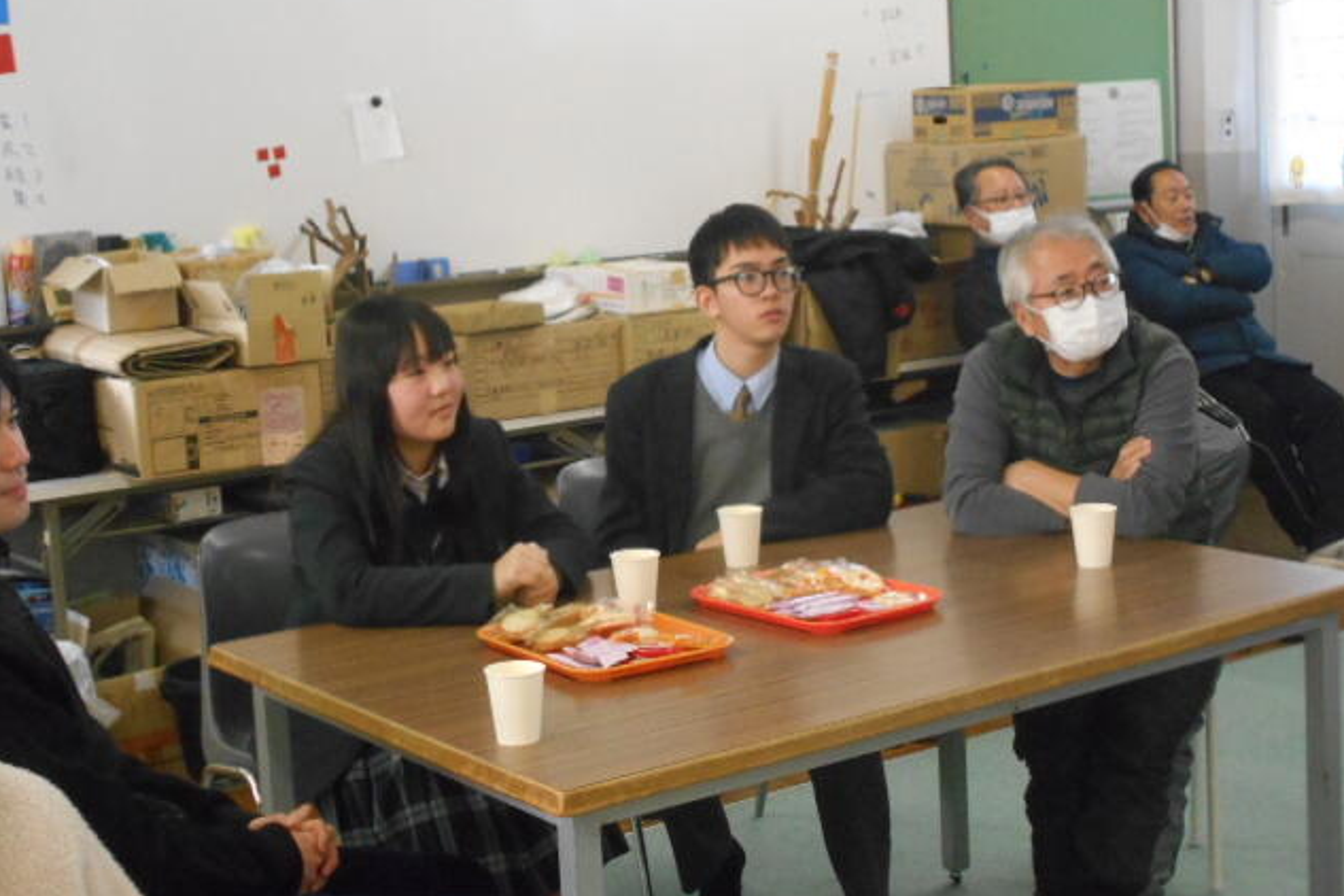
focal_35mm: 61
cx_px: 675
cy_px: 427
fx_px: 2277
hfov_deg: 32.9
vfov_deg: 22.3
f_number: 4.9
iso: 800
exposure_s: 1/50
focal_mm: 10
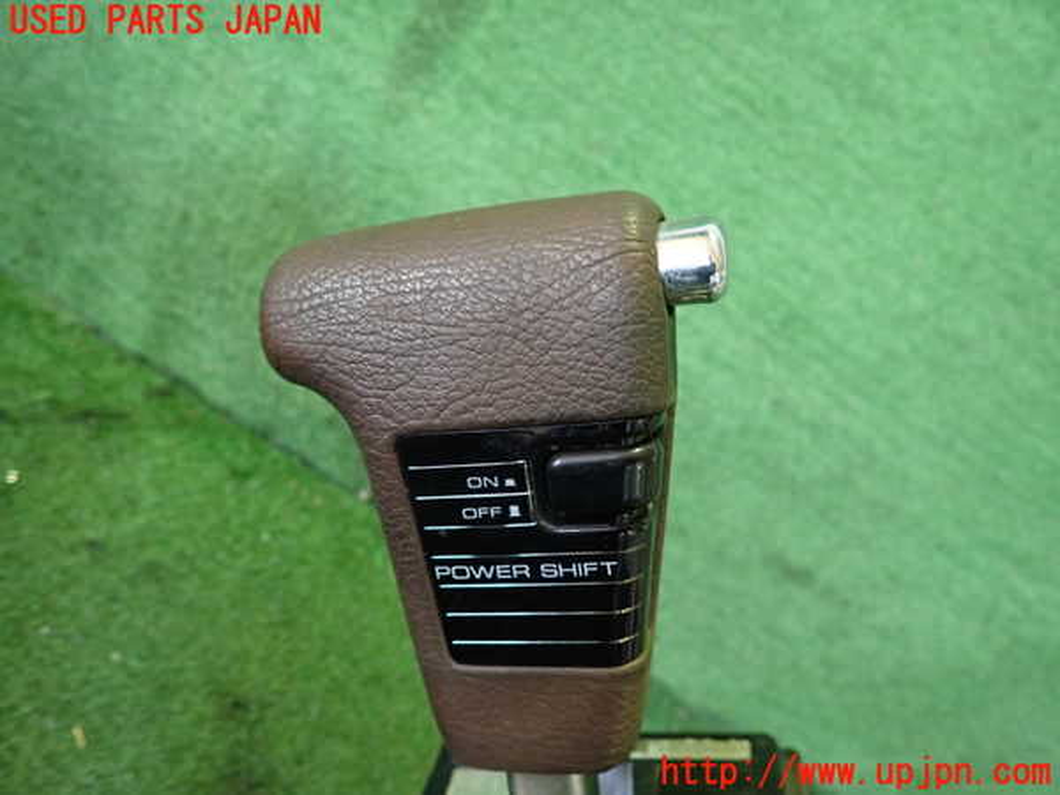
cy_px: 398
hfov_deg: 69.4
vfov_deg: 54.9
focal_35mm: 25
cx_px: 530
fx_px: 766
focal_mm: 4.5
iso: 500
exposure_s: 1/30
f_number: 2
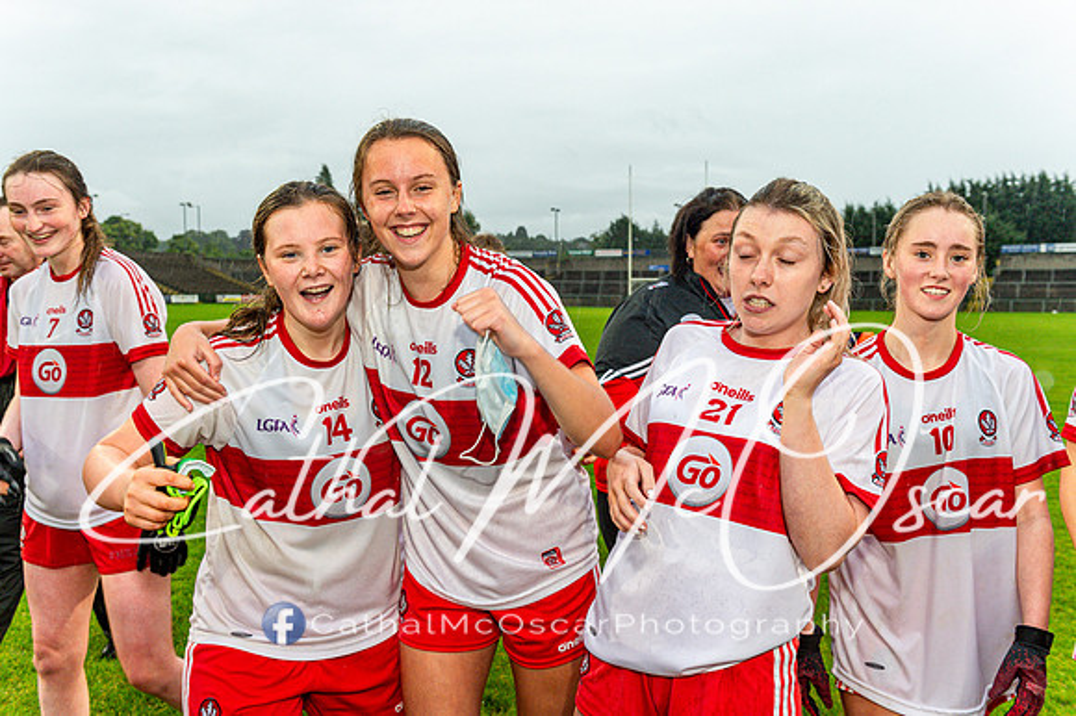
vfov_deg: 38.8
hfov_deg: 55.8
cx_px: 538
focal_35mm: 34
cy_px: 358
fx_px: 1016
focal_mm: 34
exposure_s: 1/200
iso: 1600
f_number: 3.5
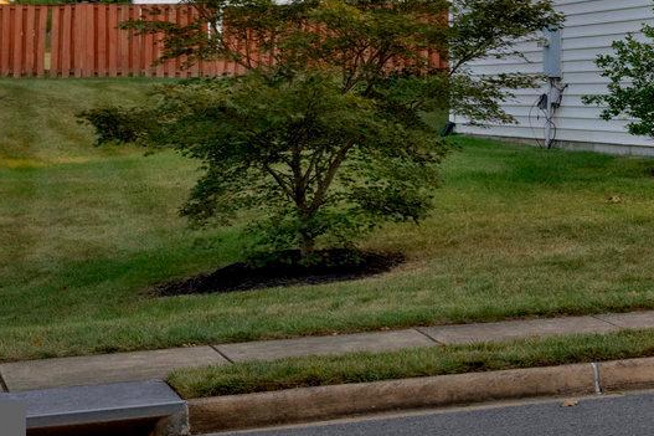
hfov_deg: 17.3
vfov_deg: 12.0
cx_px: 1021
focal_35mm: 105
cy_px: -356
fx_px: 1907
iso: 1250
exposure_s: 1/5
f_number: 9
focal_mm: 27
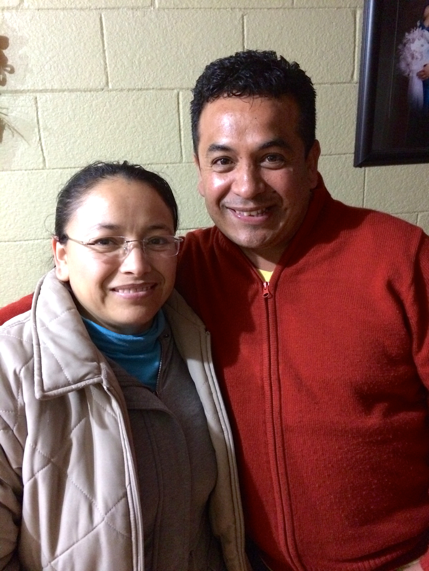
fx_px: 496
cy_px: 286
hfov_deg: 46.8
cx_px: 214
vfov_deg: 60.0
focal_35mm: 30
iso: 640
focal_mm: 4.12
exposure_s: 1/15
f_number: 2.2
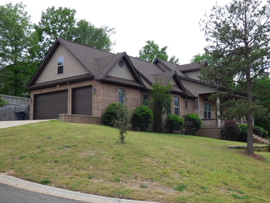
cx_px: 141
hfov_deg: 43.8
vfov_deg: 33.6
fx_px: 335
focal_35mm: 43
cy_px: 104
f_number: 3.6
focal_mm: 7.07
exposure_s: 1/500
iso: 100
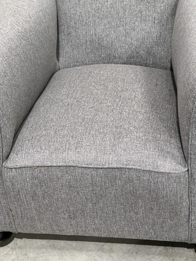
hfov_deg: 19.1
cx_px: 98
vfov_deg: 25.3
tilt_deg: -36.4
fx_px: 581
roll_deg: +5.2
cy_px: 130
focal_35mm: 77
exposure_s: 1/50
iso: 500
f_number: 2.8
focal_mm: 9
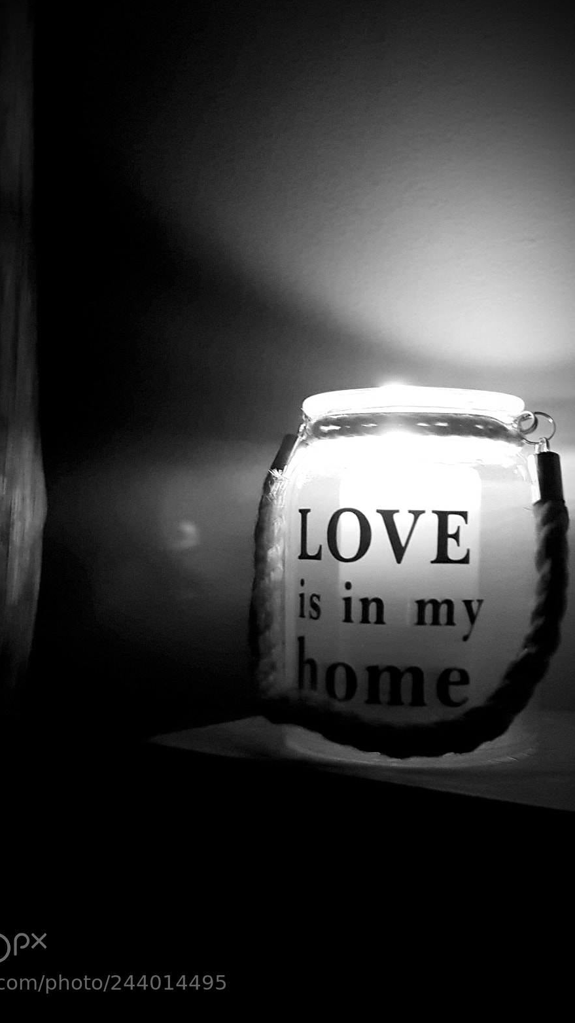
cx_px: 277
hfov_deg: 40.2
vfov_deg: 66.1
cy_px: 511
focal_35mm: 29
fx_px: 786
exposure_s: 1/10
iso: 320
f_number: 1.7
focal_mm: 4.2
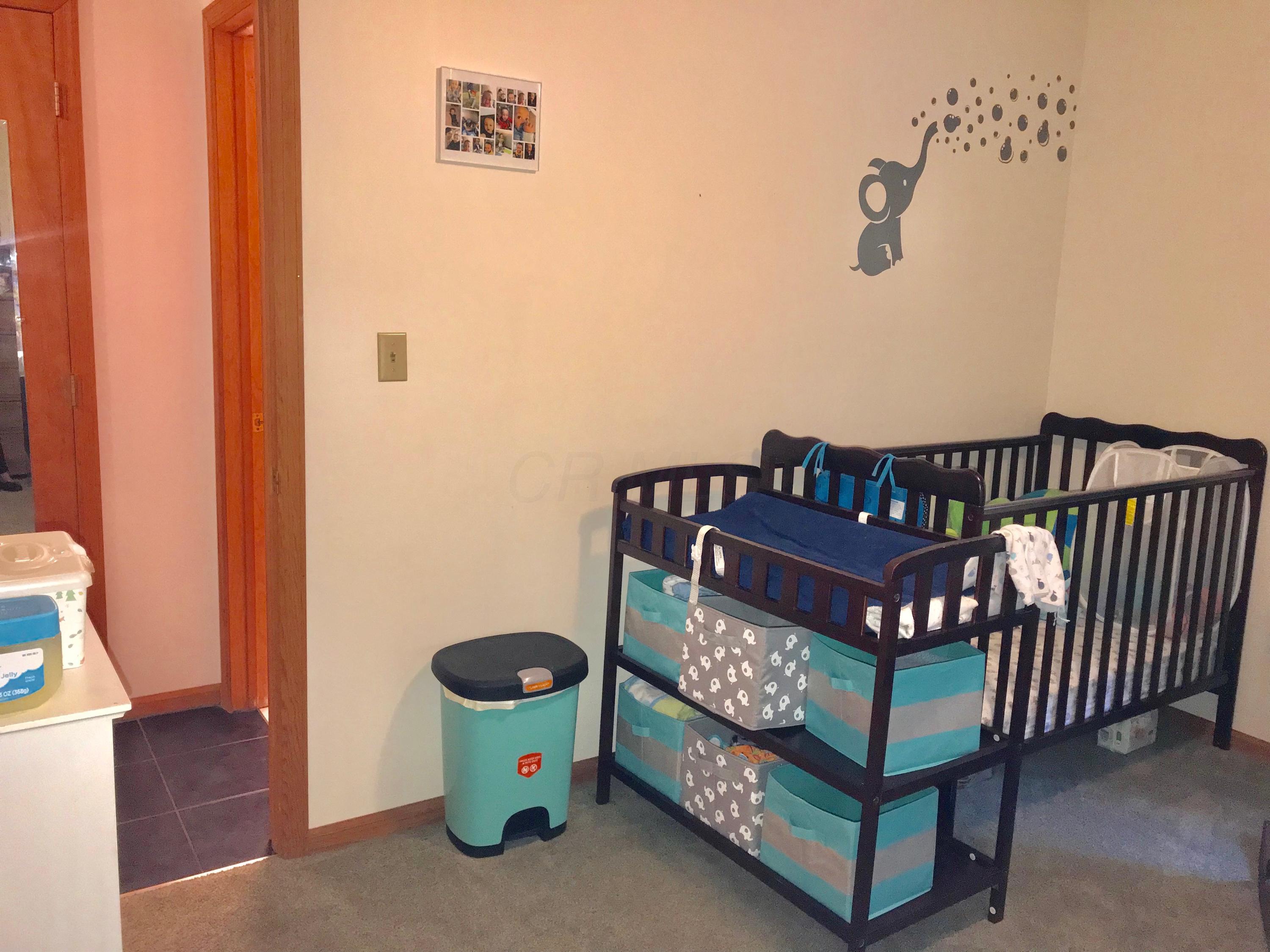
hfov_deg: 63.4
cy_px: 476
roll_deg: -2.0
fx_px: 1027
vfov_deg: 49.7
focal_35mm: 28
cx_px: 635
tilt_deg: -11.0
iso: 100
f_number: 1.8
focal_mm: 3.99
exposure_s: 1/30
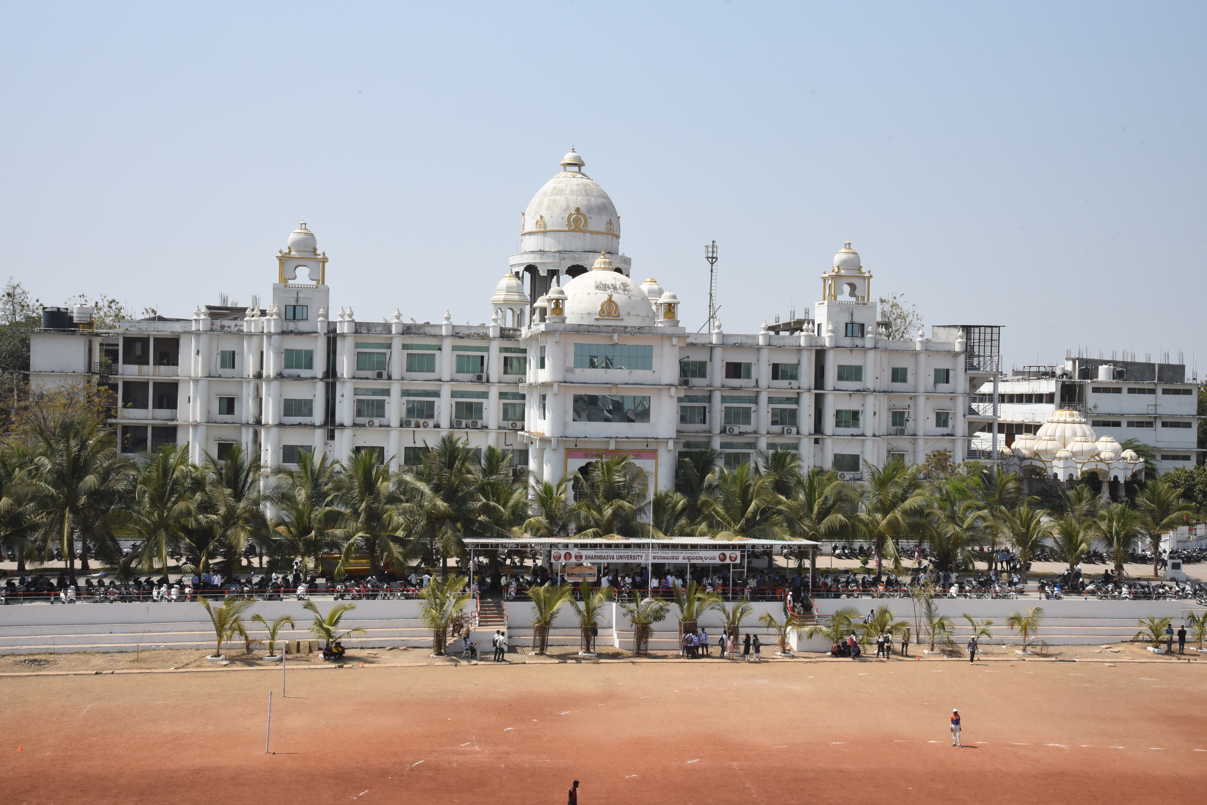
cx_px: 604
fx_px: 1475
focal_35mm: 44
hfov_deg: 44.5
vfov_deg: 30.5
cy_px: 402
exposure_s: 1/1250
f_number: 22
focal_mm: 44
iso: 2000
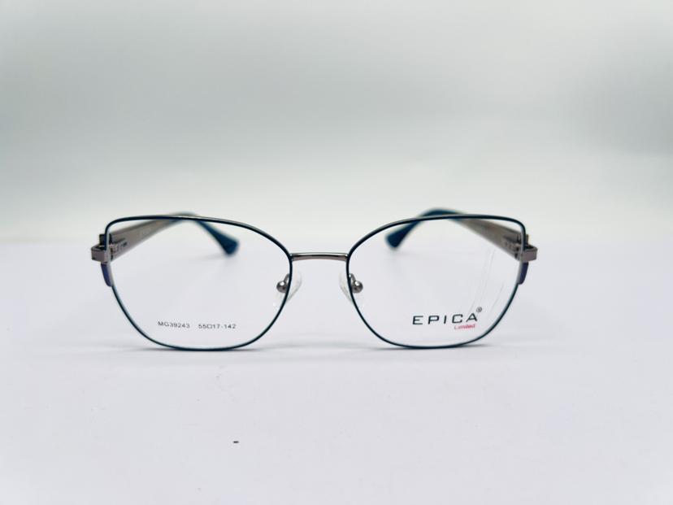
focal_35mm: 26
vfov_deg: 53.1
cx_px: 336
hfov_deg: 67.3
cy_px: 252
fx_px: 505
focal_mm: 5.7
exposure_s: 1/621
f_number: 1.5
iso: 50
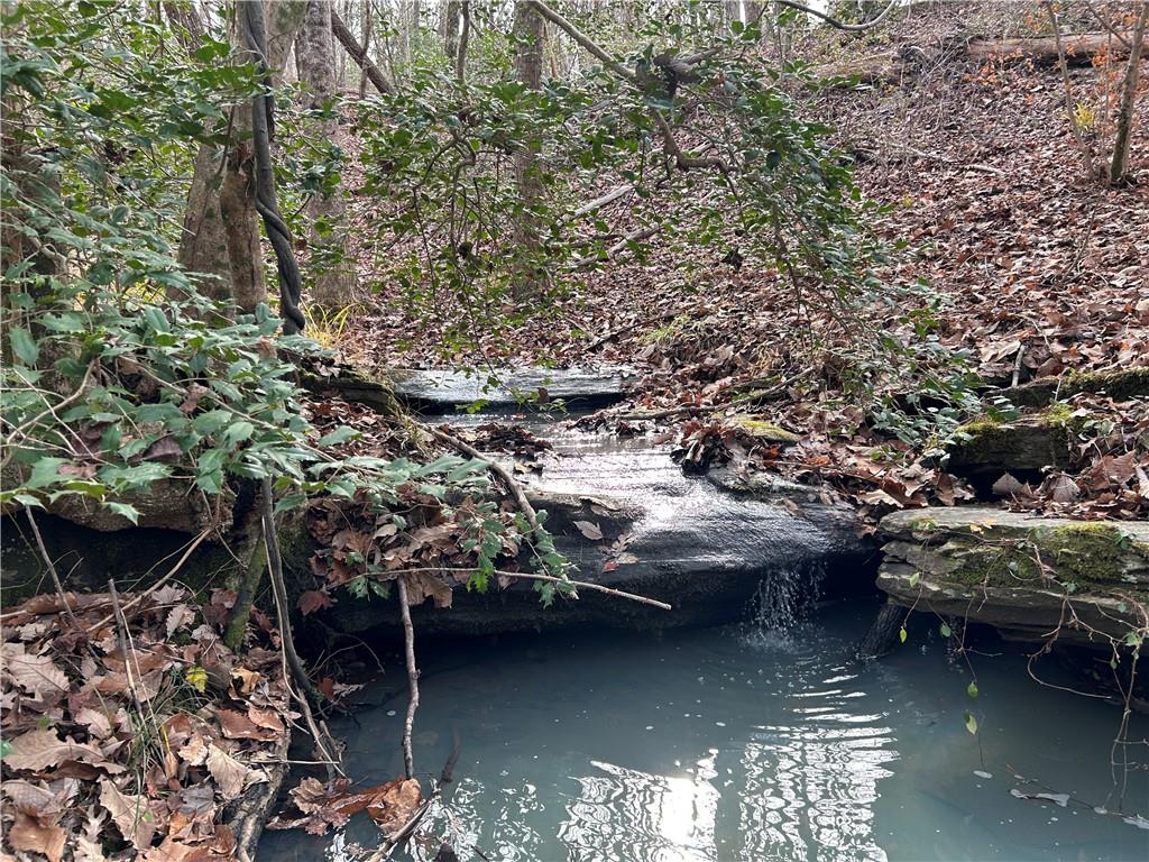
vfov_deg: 53.1
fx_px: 863
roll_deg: +1.4
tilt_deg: -6.3
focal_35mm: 26
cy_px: 431
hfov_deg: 67.3
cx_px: 574
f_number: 1.5
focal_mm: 5.7
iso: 40
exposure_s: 1/121
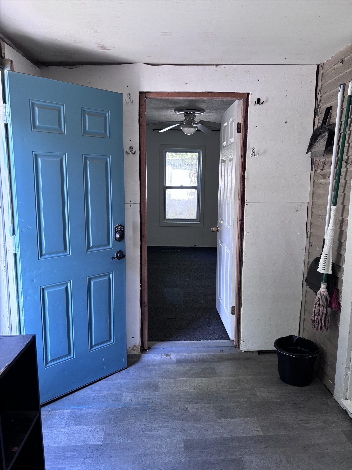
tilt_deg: -9.9
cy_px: 235
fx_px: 353
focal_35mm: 26
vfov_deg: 67.3
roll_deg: -0.5
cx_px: 176
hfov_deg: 53.1
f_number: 1.6
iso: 125
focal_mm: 5.96
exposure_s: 1/60
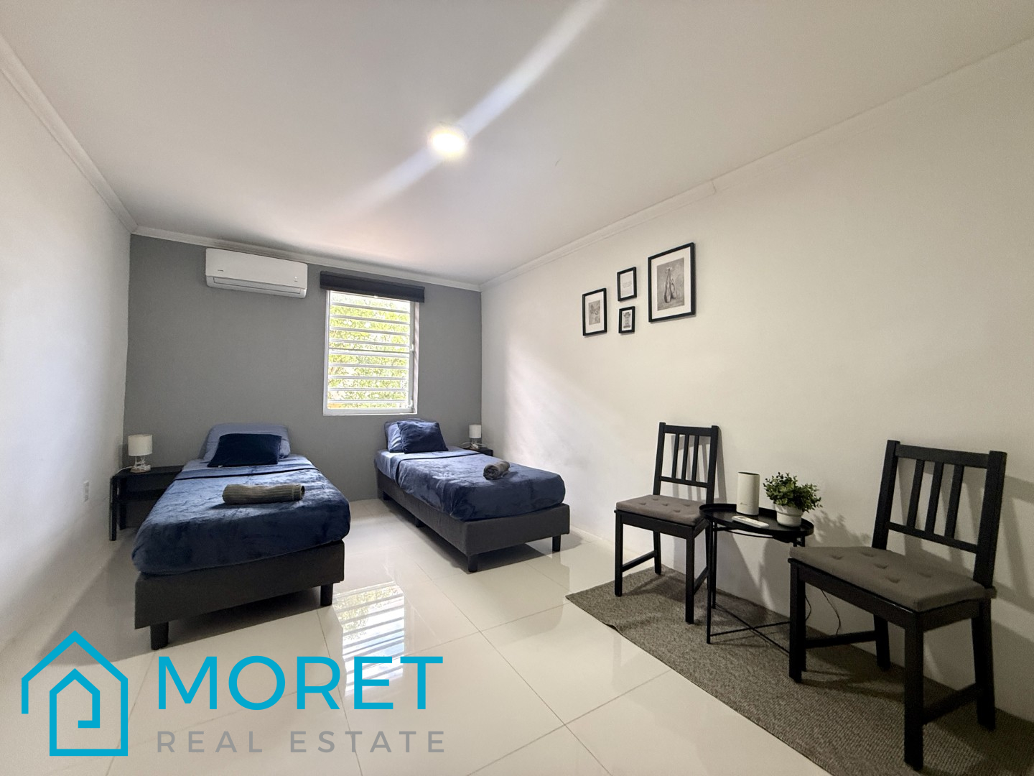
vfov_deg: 85.7
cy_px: 388
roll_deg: -2.1
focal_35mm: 14
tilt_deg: +1.0
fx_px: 418
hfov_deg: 102.1
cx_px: 517
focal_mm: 2.22
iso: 200
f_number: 2.2
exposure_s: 1/50
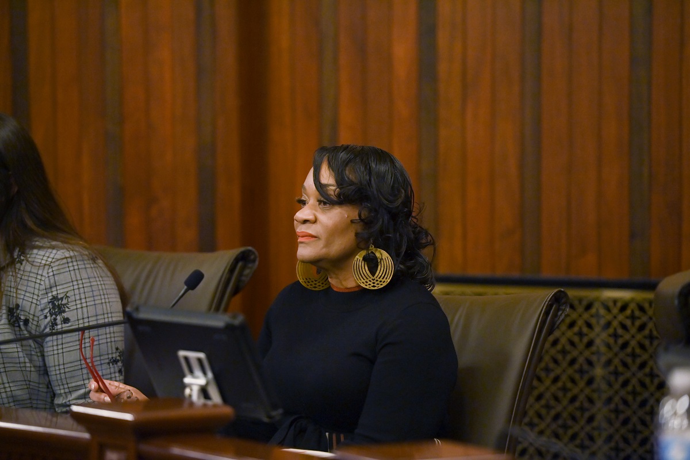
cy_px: 230
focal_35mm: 170
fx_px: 3258
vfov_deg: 8.1
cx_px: 345
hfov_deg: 12.1
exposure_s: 1/250
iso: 4000
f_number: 2.8
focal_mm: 170
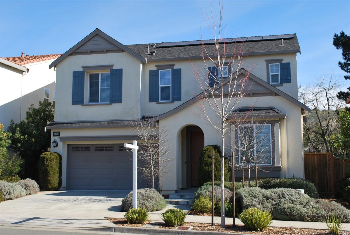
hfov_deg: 43.5
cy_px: 118
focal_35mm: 45
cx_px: 175
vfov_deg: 30.0
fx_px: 438
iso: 100
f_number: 7.1
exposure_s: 1/200
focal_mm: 30
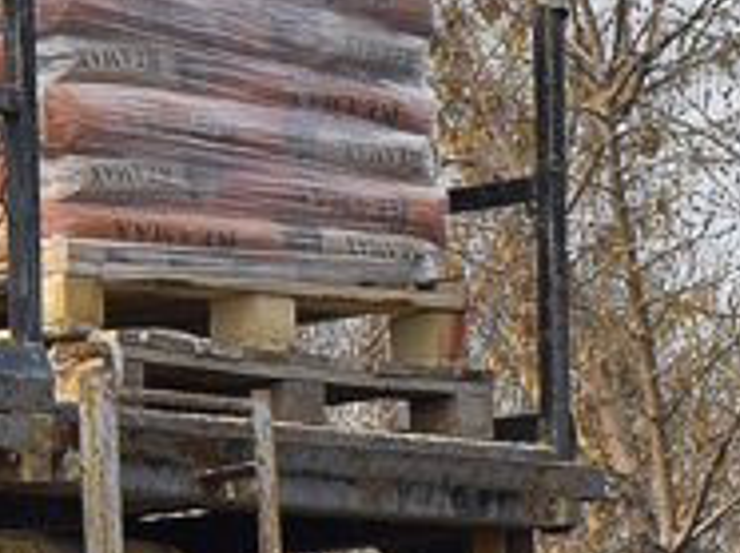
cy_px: 835
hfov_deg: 8.2
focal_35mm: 233
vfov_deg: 6.3
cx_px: -652
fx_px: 4977
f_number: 5.6
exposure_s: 1/400
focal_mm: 25
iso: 200
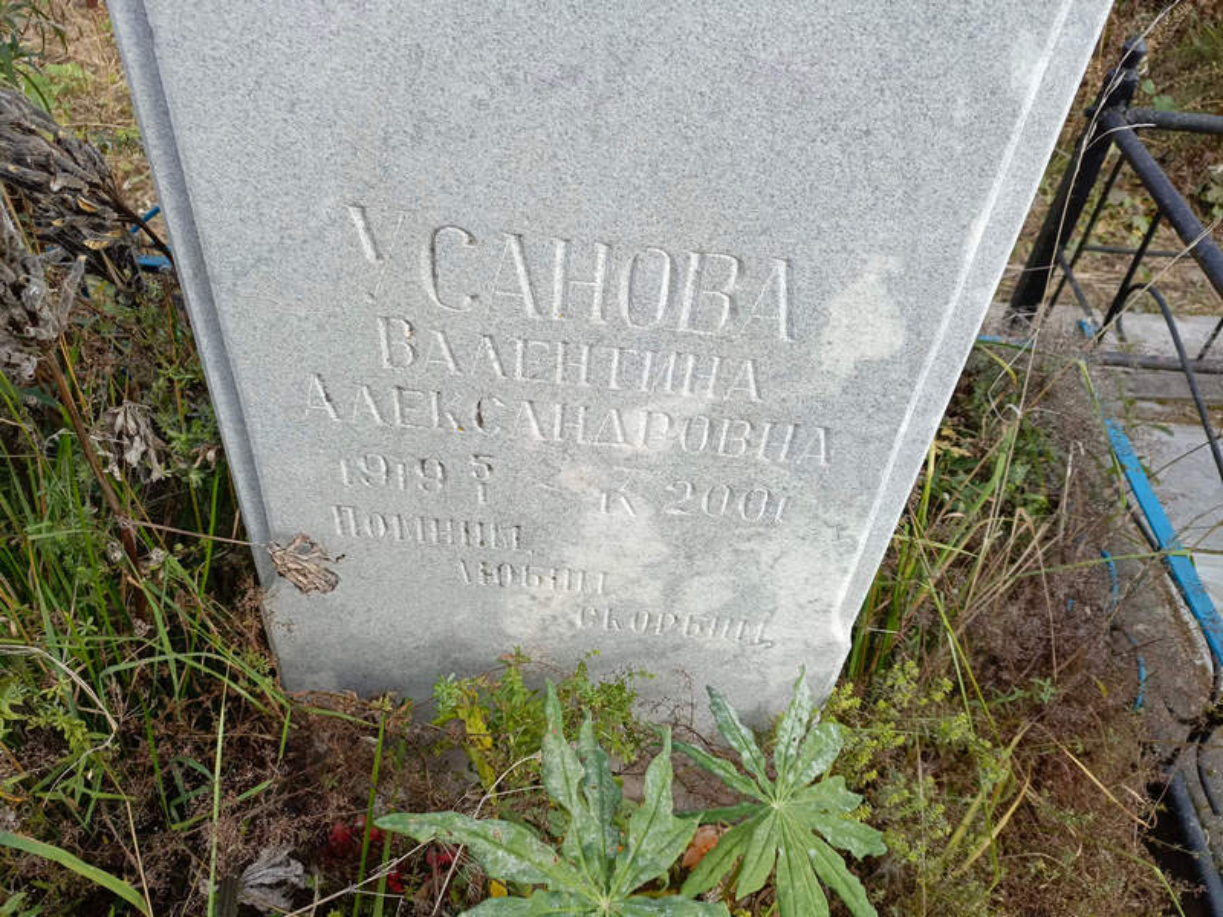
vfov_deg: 54.9
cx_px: 612
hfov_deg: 69.4
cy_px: 458
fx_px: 883
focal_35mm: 25
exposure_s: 1/327
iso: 110
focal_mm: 4.76
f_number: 1.69
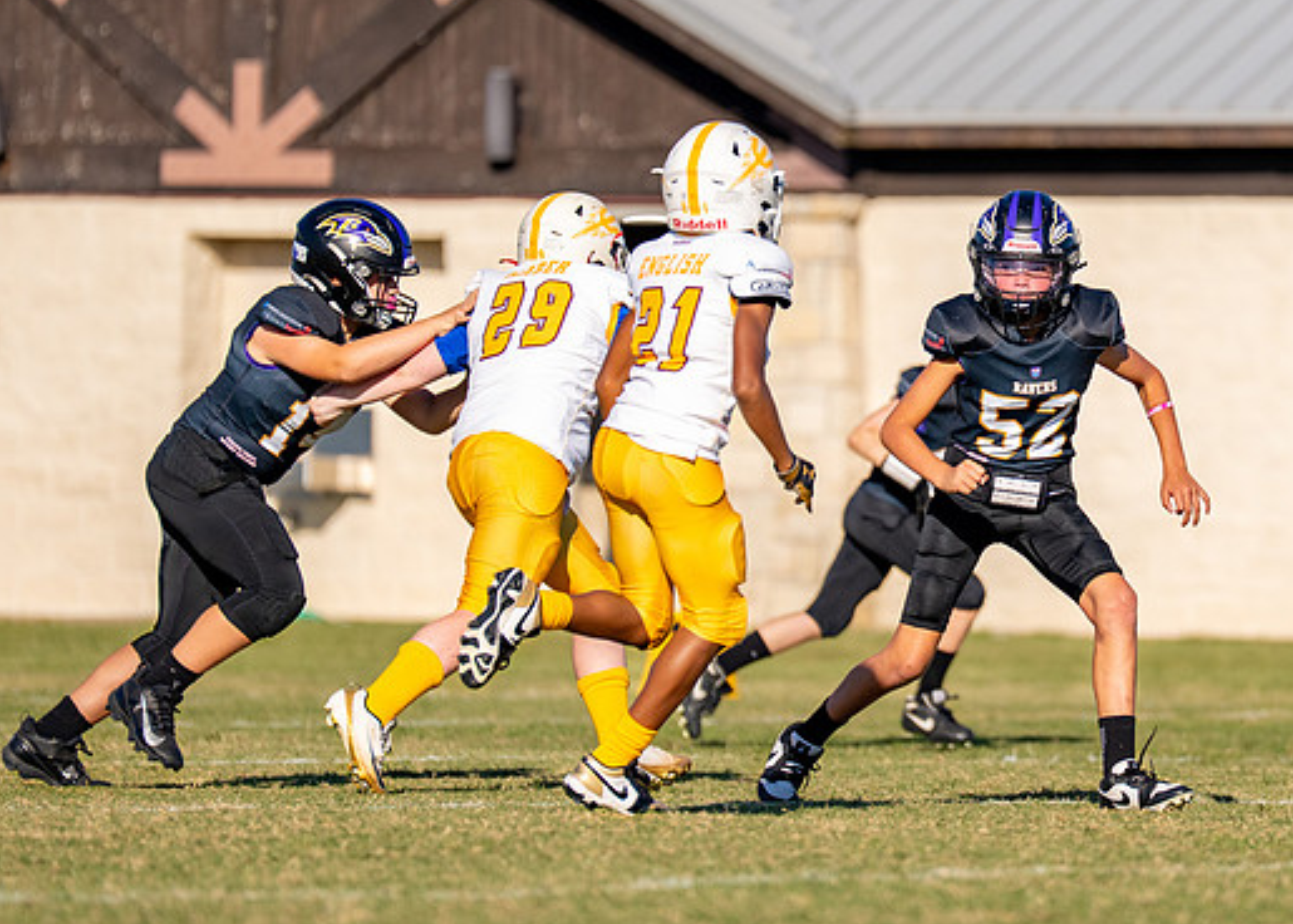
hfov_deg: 4.8
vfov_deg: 3.4
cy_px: 452
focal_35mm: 423
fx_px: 15536
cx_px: 1007
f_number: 2.8
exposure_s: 1/4000
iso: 160
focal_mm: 200
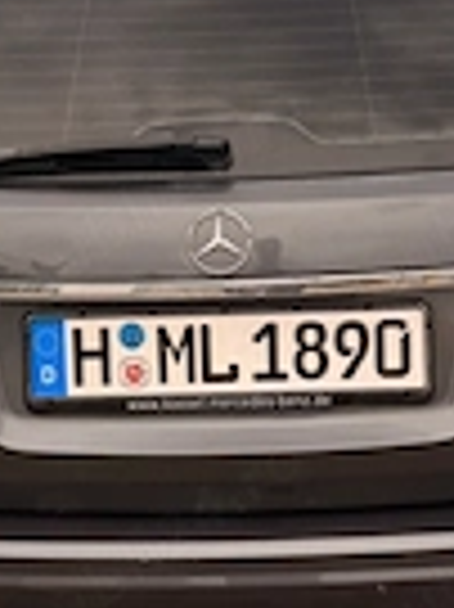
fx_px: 1244
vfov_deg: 27.4
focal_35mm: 71
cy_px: 252
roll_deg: +0.1
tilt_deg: -15.8
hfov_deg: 20.7
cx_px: 247
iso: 80
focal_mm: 6.76
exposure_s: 1/401
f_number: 1.78
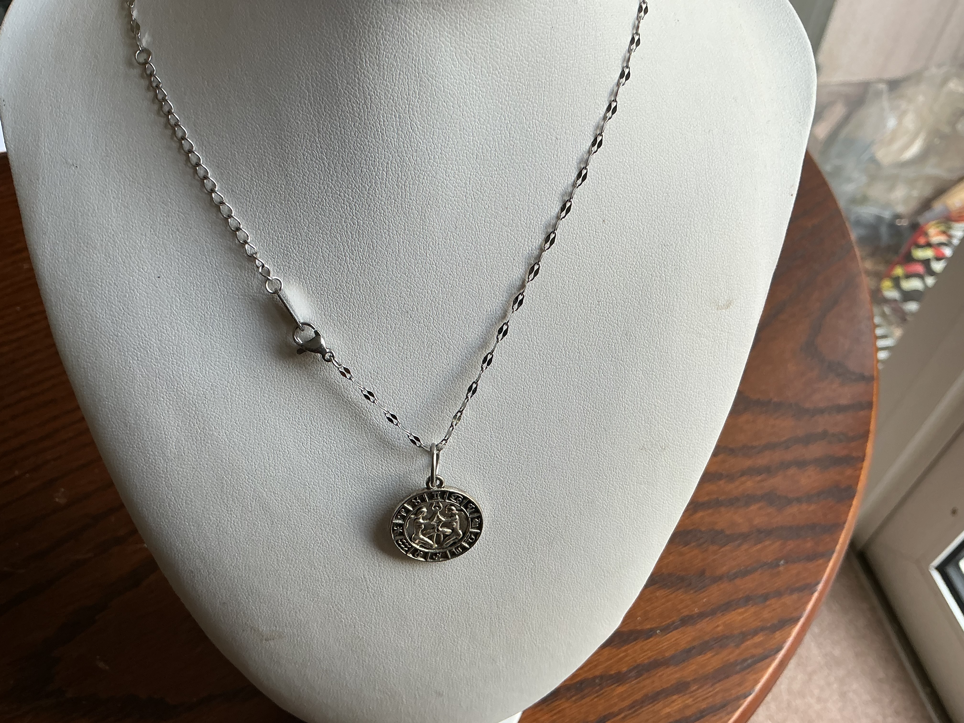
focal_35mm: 29
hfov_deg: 61.7
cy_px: 362
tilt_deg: -50.1
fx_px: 808
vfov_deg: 48.2
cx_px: 482
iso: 40
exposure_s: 1/100
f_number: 1.8
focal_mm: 3
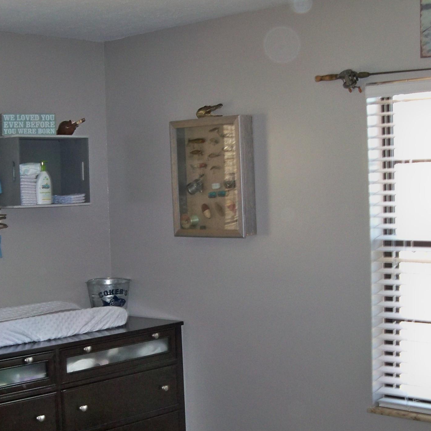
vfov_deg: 26.1
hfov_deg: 26.1
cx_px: 202
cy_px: 254
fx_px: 930
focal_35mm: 66
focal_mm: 6.2
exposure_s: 1/30
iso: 200
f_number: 3.5
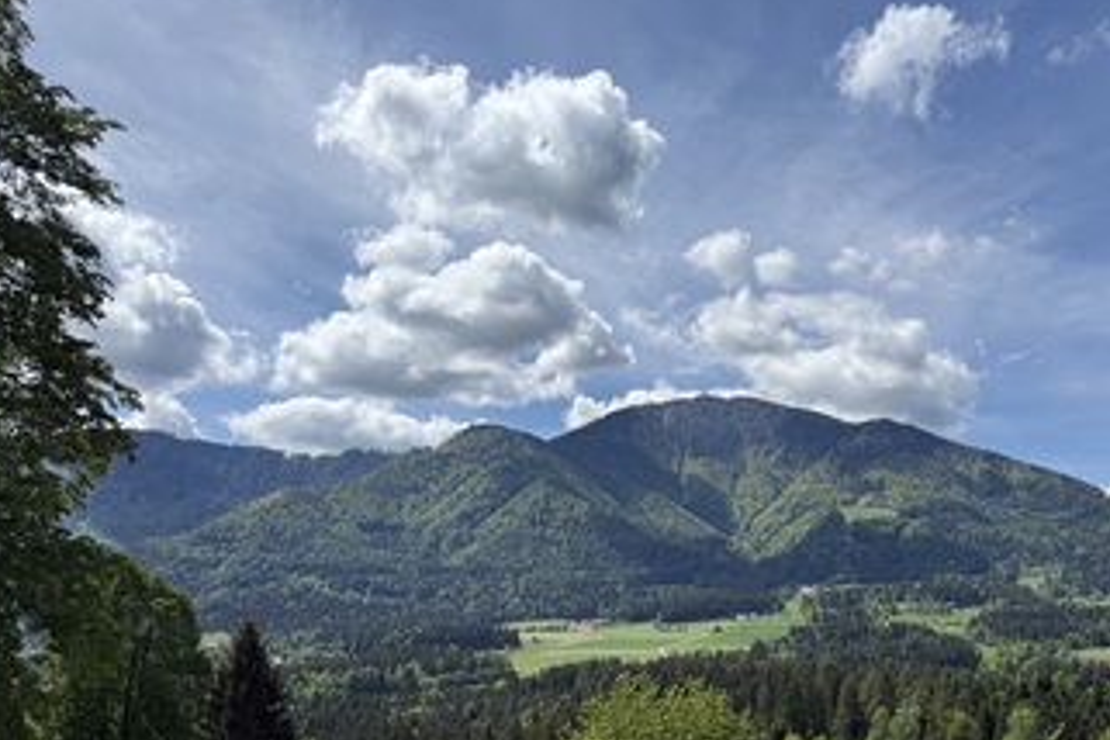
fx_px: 1079
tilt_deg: +4.3
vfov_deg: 36.9
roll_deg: -1.5
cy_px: 560
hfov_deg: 53.5
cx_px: 730
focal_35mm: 35
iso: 80
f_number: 1.78
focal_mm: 6.76
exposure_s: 1/7353
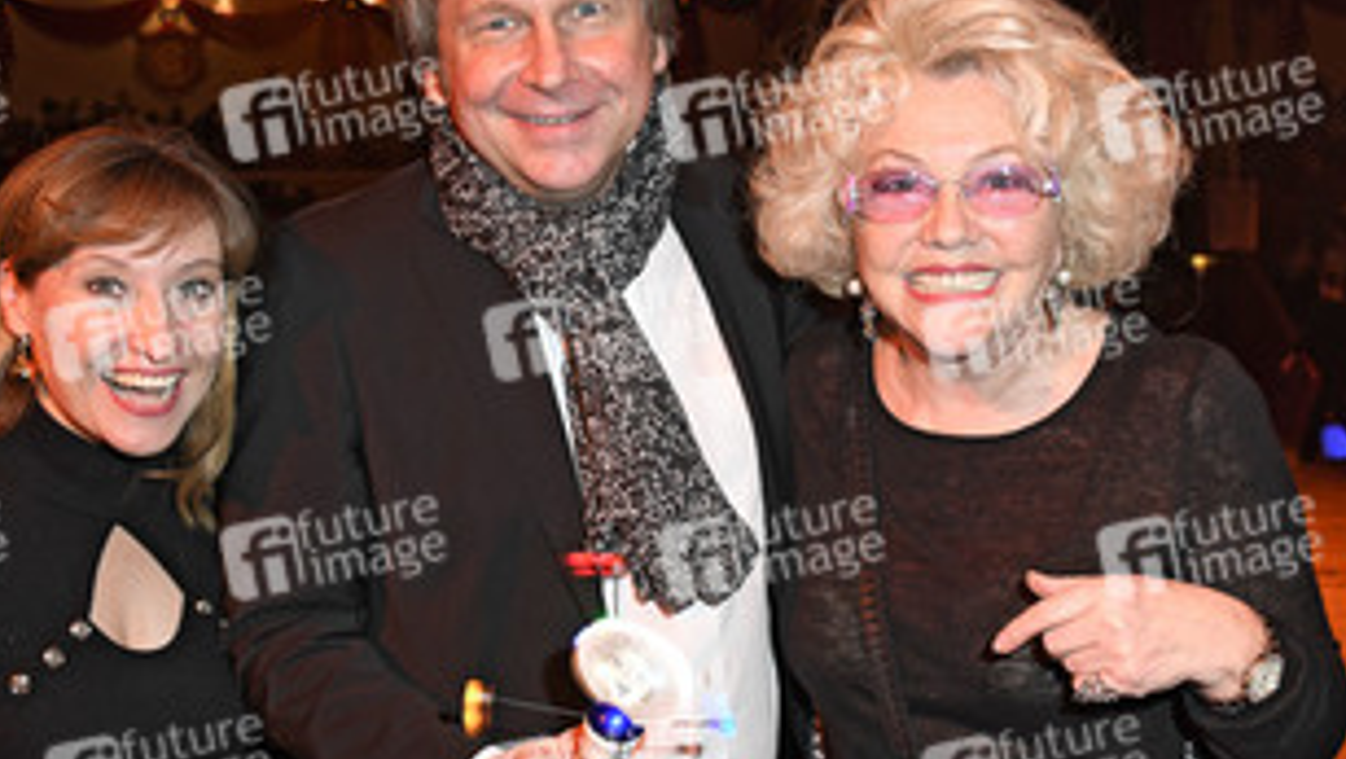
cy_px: 439
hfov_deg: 47.3
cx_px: 655
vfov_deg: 27.7
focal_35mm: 43
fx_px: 1535
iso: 1600
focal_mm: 28
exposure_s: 1/125
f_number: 6.3
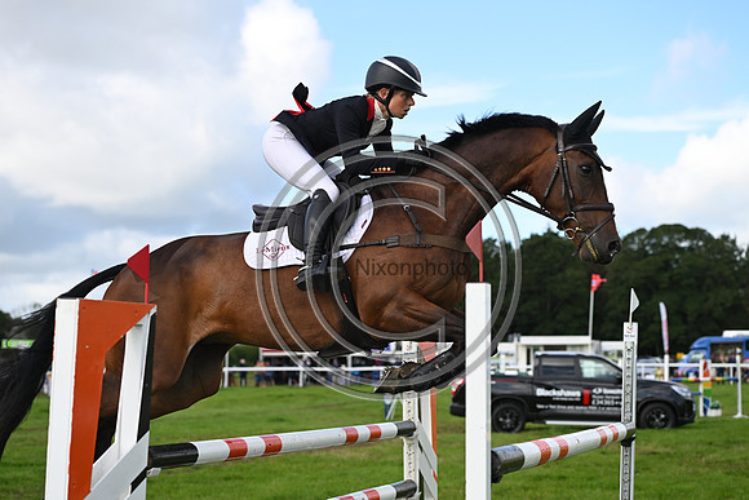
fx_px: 1457
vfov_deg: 19.5
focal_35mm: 70
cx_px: 374
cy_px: 250
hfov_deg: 28.8
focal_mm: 70
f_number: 4
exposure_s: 1/1250
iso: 220
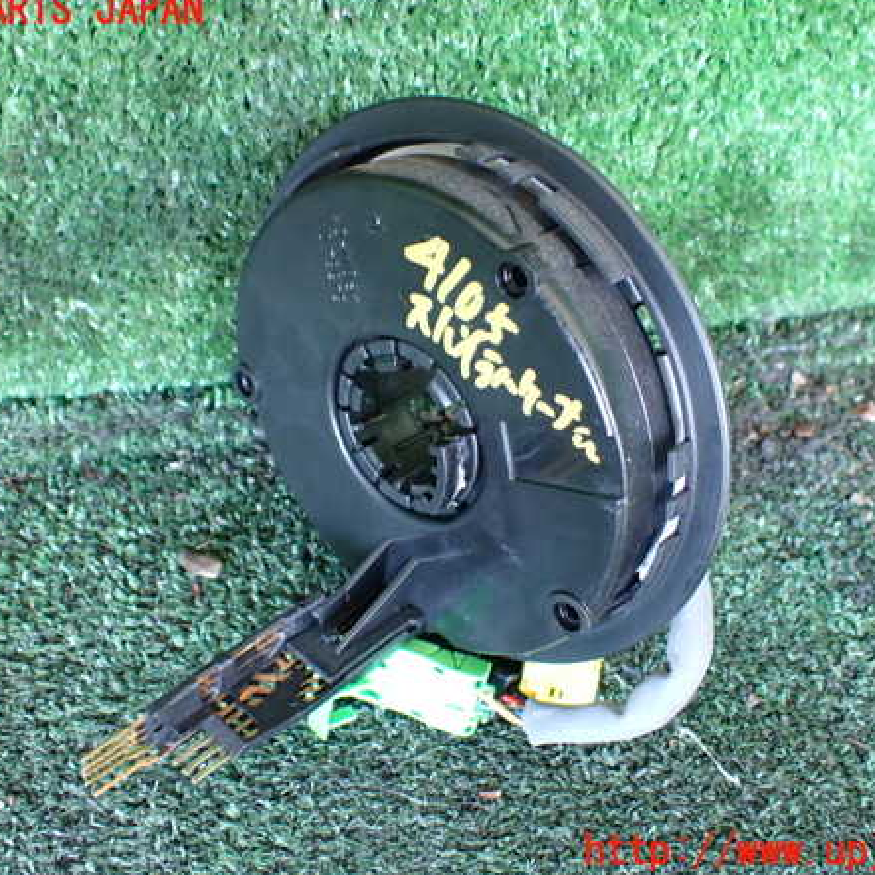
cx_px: 438
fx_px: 1030
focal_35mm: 36
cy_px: 432
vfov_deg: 46.0
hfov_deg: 46.0
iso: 800
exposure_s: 1/50
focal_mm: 5.4
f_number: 2.3
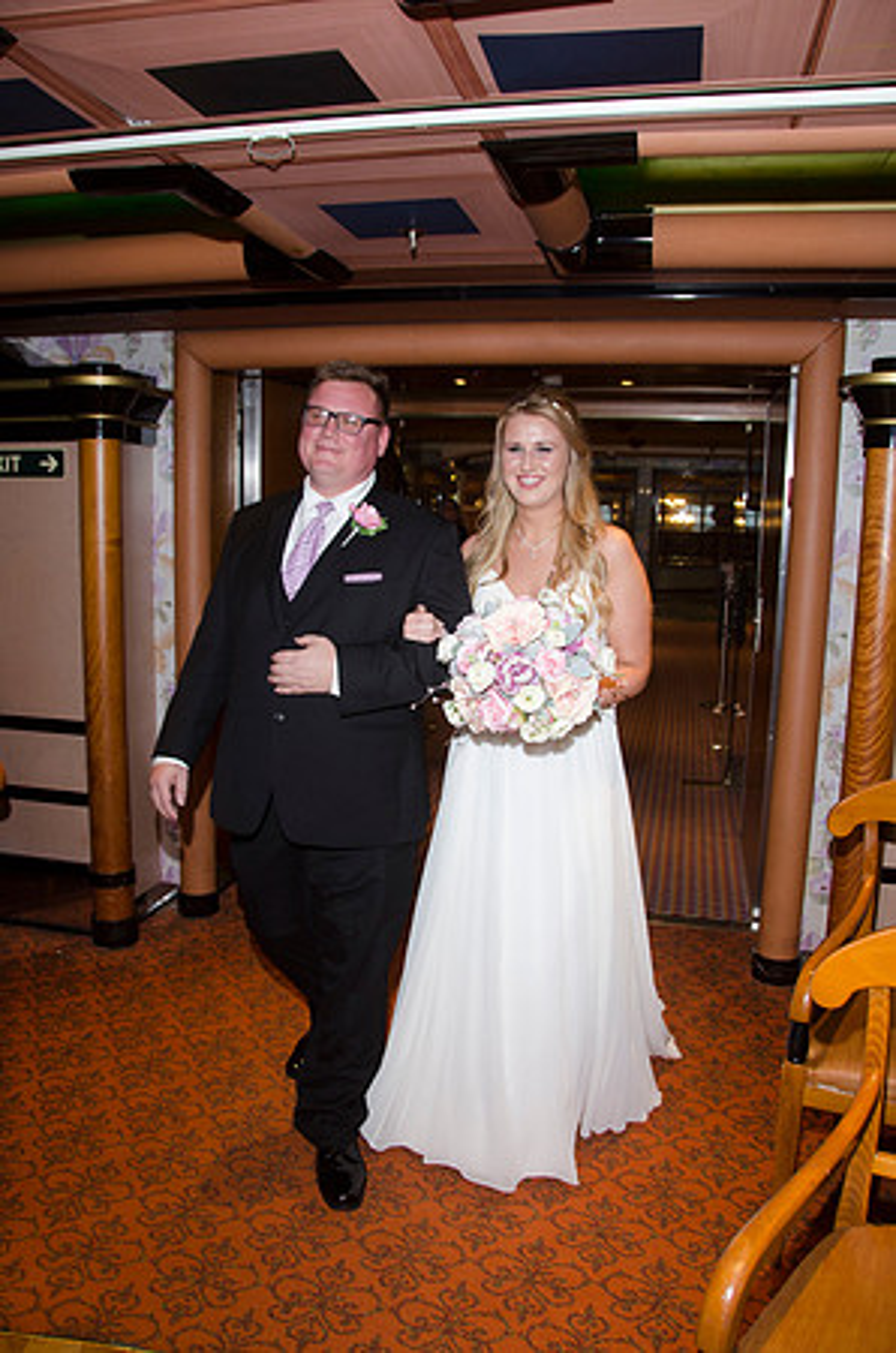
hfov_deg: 47.7
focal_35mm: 27
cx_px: 448
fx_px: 1013
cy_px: 676
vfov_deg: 67.5
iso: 400
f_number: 5.6
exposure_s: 1/60
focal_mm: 18
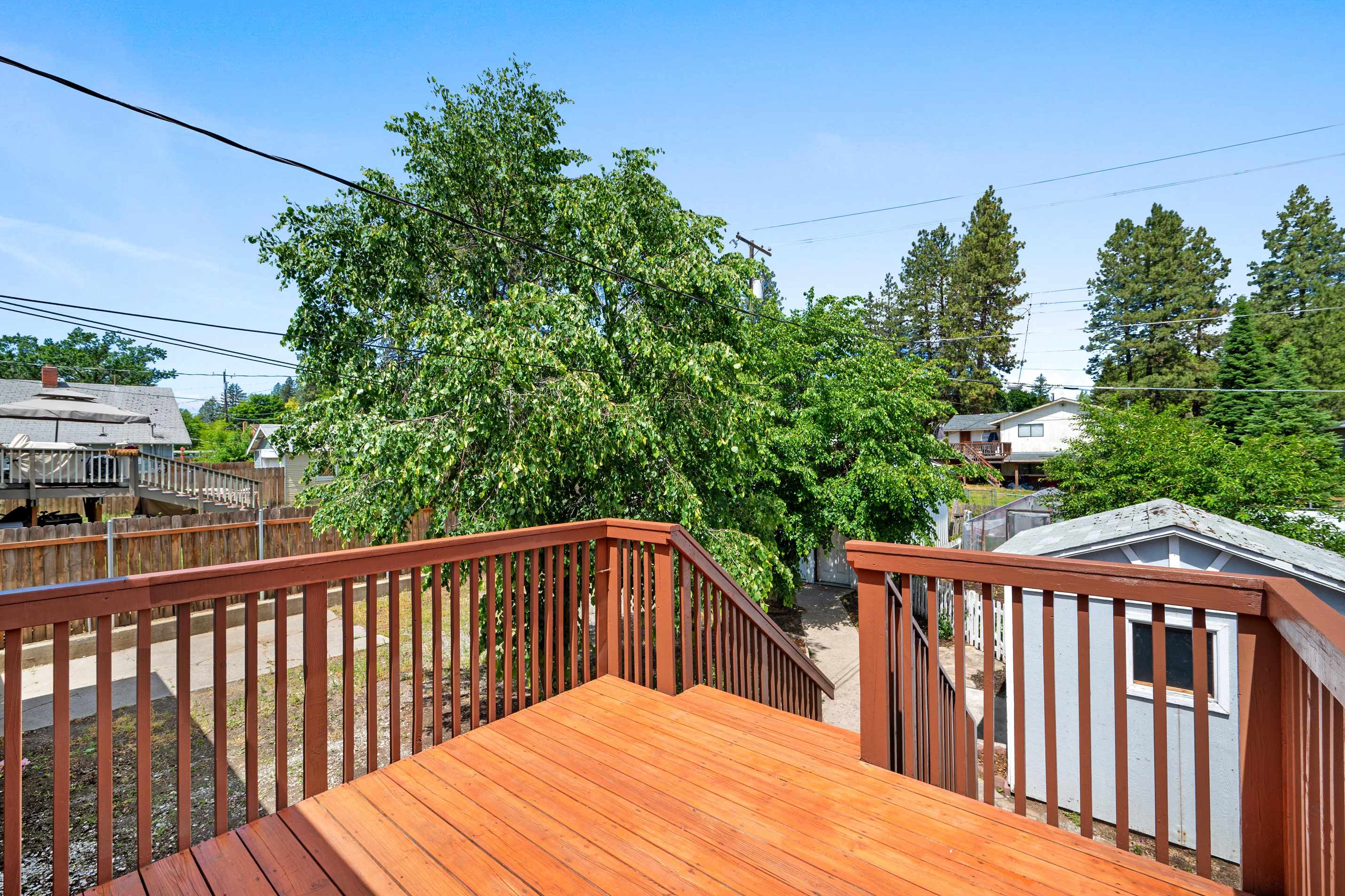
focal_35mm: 15
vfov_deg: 77.3
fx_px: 560
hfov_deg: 100.4
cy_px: 453
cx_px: 672
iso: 100
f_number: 8
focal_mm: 14
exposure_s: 1/160
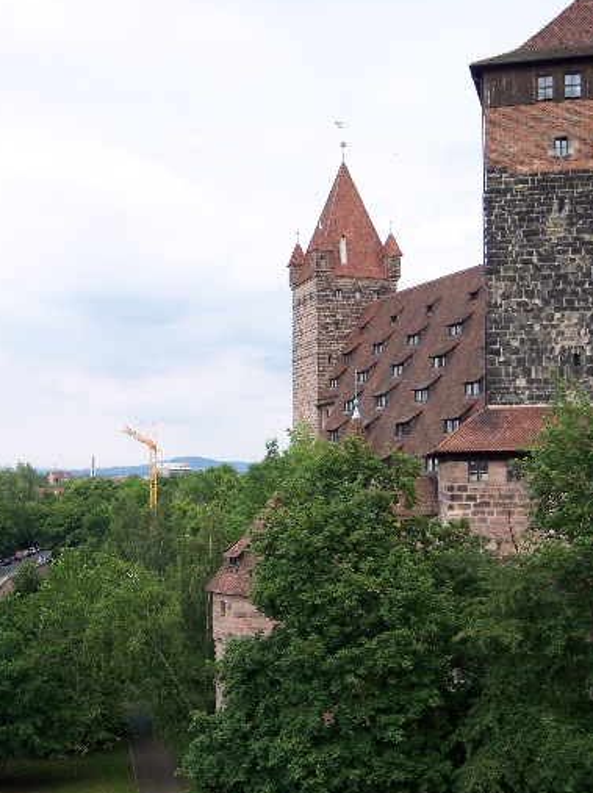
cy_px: 435
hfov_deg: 32.1
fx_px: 1030
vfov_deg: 42.1
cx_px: 315
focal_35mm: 45
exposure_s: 1/500
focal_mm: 8
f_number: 2.8
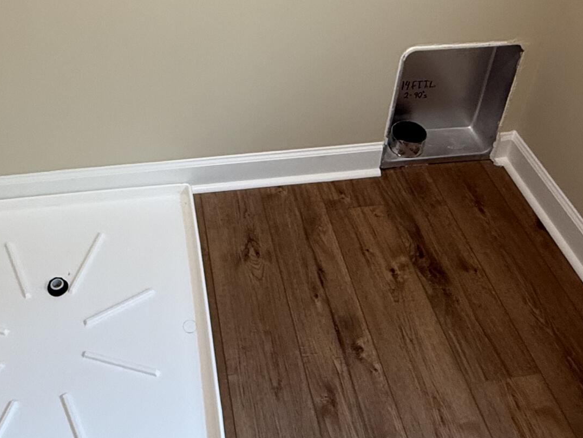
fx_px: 657
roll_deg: -1.5
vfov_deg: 34.4
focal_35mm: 39
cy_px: 28
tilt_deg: -32.5
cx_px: 233
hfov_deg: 47.6
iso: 250
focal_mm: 2.22
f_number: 2.2
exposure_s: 1/120
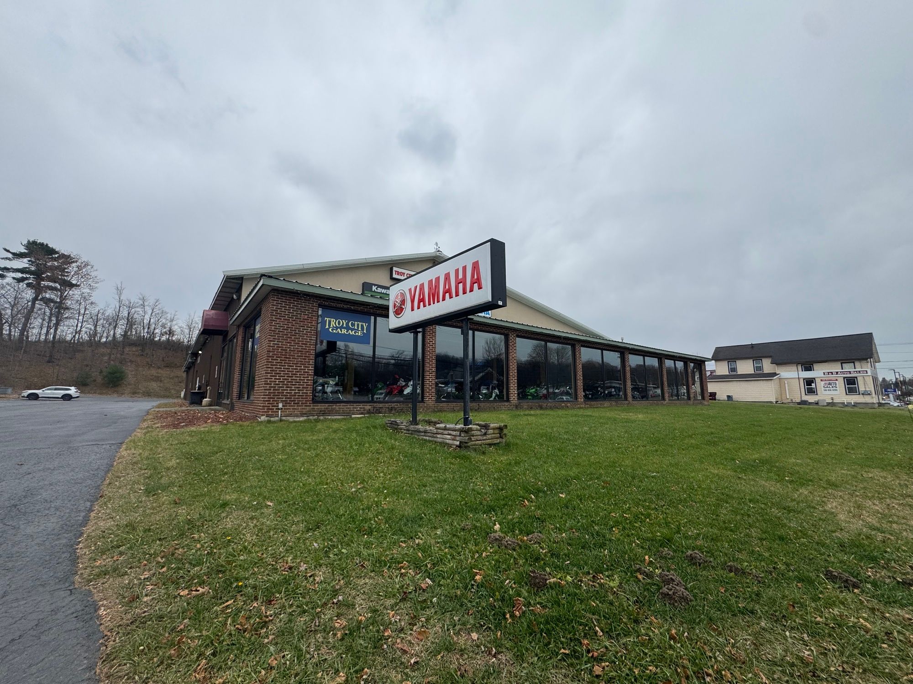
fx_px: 369
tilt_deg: +9.5
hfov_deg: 102.1
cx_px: 456
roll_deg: +0.8
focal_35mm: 14
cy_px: 342
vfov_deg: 85.7
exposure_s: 1/297
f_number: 2.2
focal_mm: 2.22
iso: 40
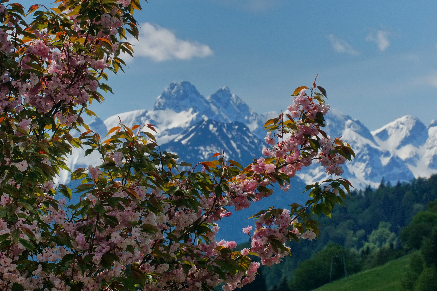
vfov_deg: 6.1
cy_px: 146
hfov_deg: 9.1
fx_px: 2731
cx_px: 218
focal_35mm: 225
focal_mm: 150
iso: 400
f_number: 20
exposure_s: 1/200
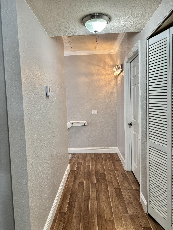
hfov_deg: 53.1
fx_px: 173
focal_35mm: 26
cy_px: 115
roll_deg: +1.0
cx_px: 86
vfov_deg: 67.3
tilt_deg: -4.9
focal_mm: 5.96
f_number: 1.6
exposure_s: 1/60
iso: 100
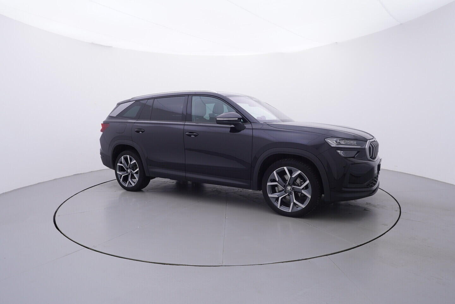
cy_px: 152
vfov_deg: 56.2
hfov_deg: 77.3
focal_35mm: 22
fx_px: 285
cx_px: 228
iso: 200
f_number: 5
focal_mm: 15
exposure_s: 1/80
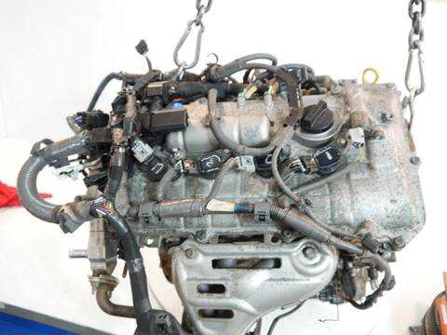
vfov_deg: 46.8
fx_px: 387
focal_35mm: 30
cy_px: 168
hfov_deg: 60.0
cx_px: 224
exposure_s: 1/60
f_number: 3.5
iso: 640
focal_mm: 15
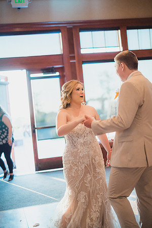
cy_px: 114
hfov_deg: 27.0
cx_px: 76
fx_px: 317
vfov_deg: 39.6
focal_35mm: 50
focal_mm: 50
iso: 1250
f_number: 1.4
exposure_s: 1/3200
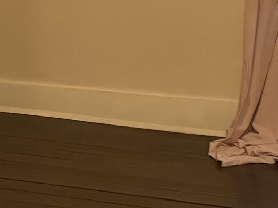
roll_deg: -0.2
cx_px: 143
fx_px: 1108
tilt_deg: -11.1
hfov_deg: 14.3
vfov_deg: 10.7
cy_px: 13
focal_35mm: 138
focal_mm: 6.76
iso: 800
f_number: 1.78
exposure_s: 1/40
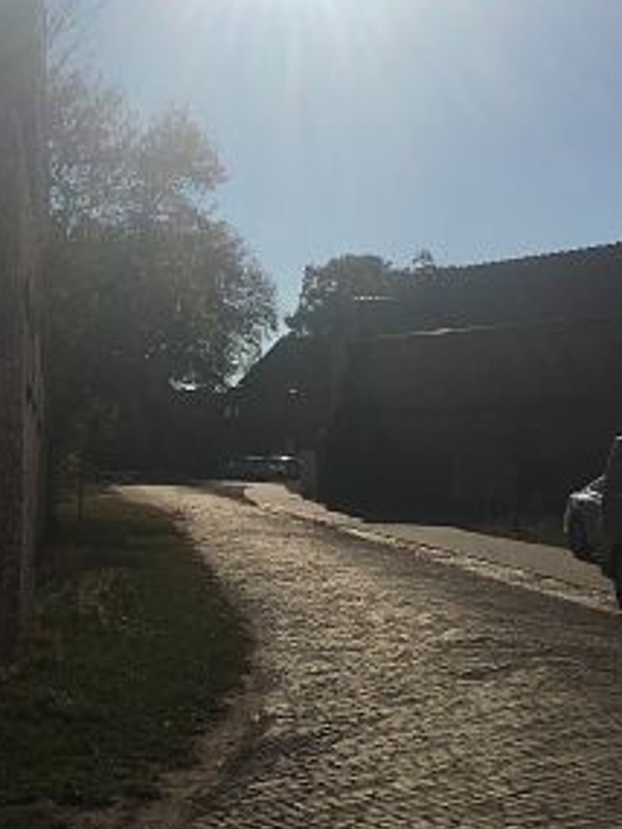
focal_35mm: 61
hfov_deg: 24.0
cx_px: 358
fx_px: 1460
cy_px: 462
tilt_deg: +0.2
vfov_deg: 31.6
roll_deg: -2.3
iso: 25
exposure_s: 1/10989
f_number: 2.2
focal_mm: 4.15
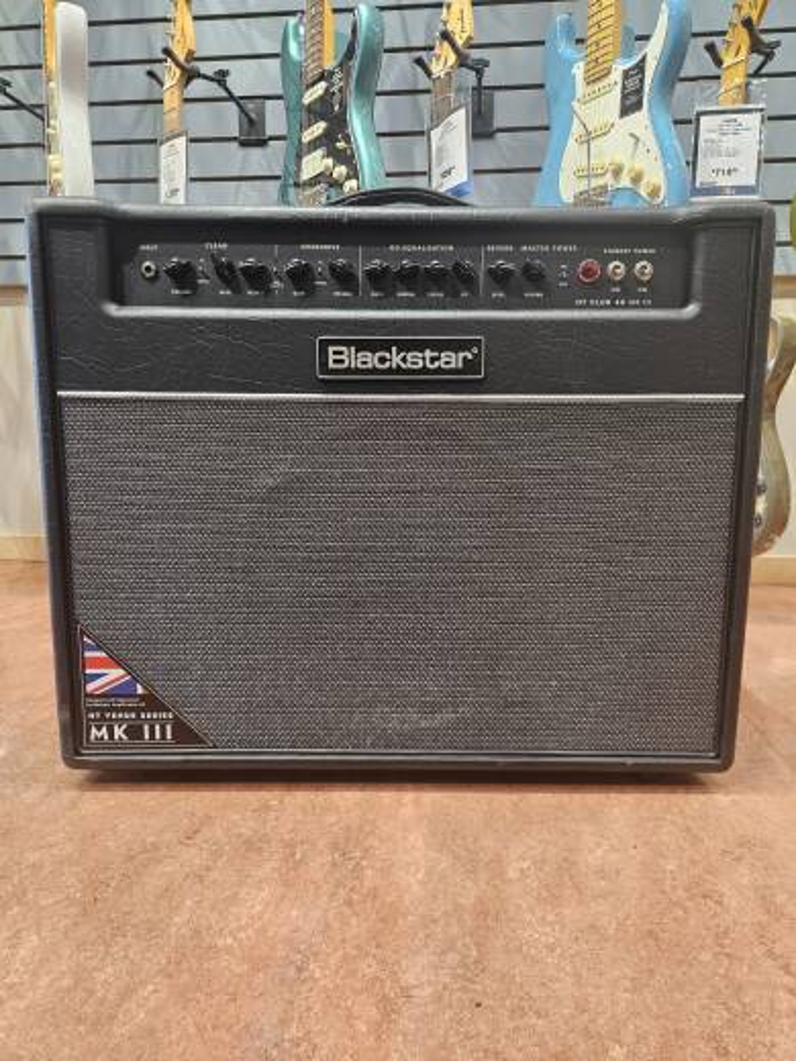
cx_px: 398
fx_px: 705
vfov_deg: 73.9
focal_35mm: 23
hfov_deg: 58.9
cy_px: 530
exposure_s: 1/120
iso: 400
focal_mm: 5.4
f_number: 1.8
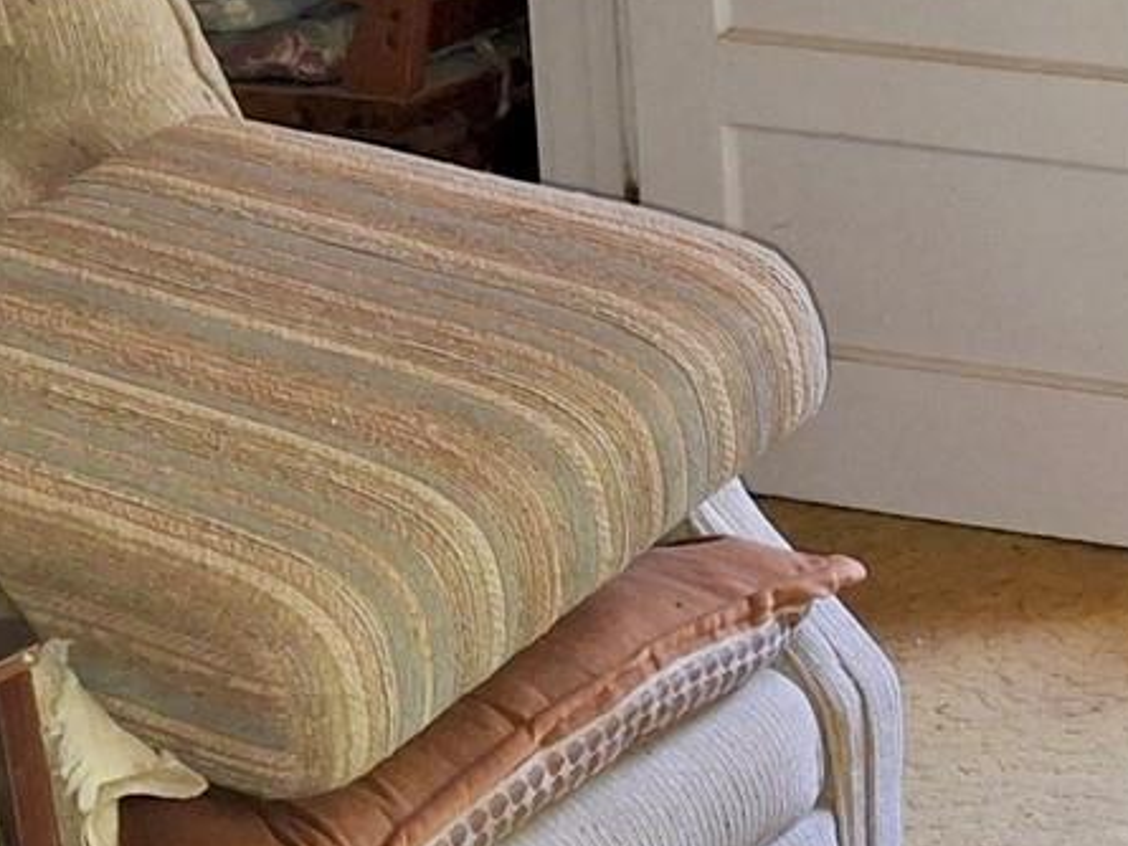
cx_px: 1569
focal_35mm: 115
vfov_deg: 12.7
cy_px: 5
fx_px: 3748
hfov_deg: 16.0
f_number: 1.8
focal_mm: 4.69
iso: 200
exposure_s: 1/30
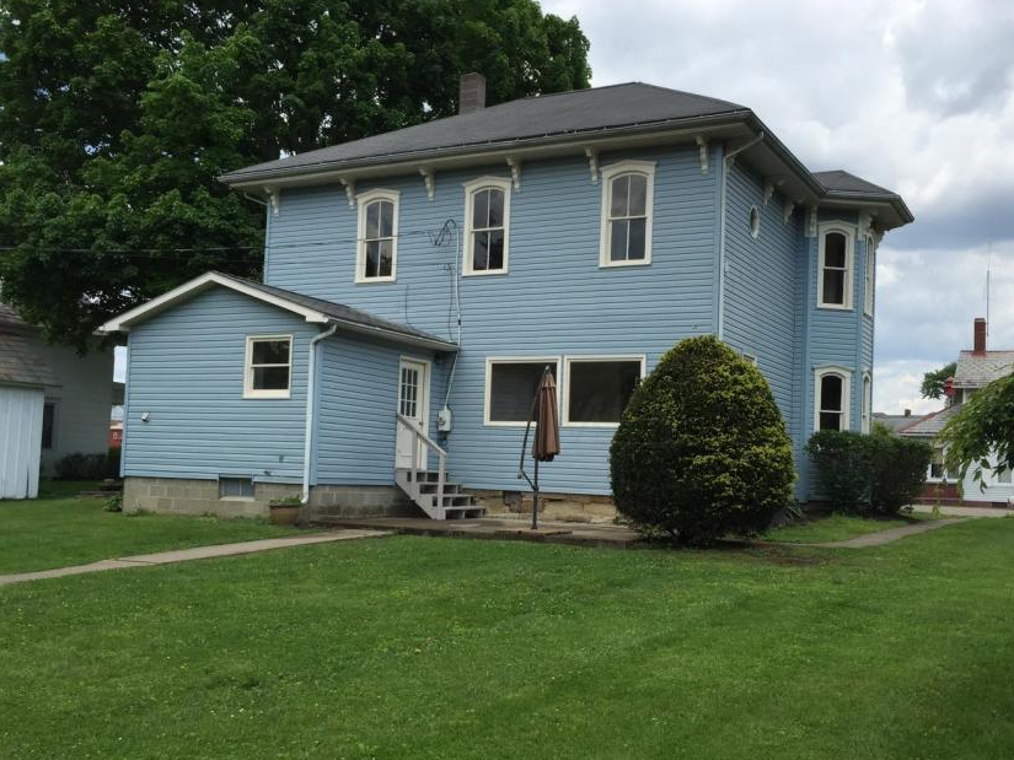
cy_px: 421
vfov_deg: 39.6
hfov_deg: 51.3
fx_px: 1055
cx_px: 554
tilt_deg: +2.9
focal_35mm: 36
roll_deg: -3.2
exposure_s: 1/1464
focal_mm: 4.15
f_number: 2.2
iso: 32
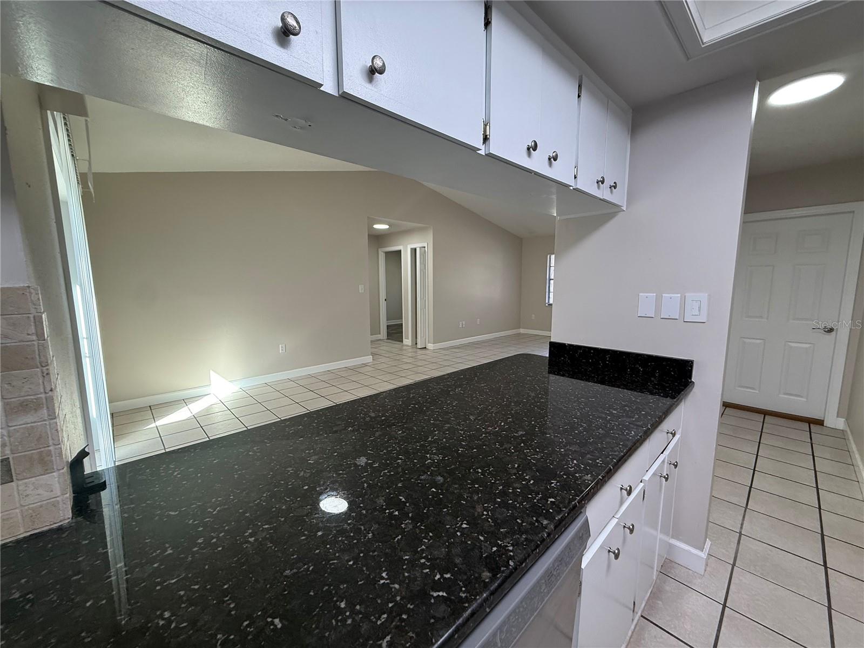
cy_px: 324
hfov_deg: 102.1
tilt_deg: -6.8
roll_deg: +1.0
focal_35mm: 14
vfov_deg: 85.7
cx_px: 432
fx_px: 349
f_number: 2.2
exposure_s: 1/120
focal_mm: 2.22
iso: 160
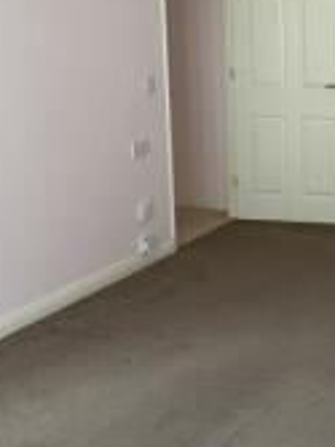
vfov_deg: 28.5
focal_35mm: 68
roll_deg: -0.3
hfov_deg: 20.5
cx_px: 378
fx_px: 879
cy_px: 181
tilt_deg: -11.1
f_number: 1.6
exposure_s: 1/68
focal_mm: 5.96
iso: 125
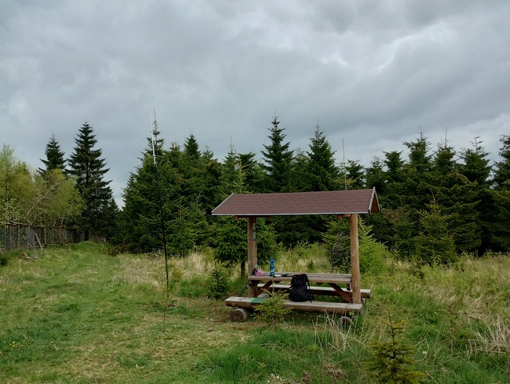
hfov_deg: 63.4
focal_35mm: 28
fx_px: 413
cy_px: 192
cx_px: 255
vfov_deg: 49.9
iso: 100
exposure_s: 1/874
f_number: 1.8
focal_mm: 4.27
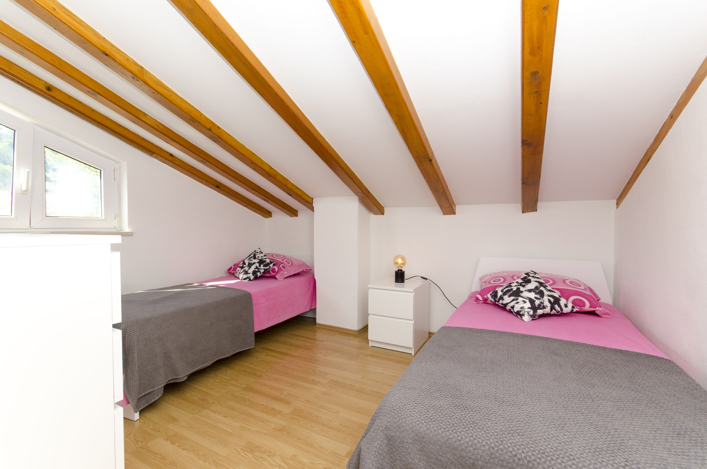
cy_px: 234
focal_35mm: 15
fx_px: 294
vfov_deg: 77.1
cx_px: 354
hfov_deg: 100.5
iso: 250
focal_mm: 10
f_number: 9
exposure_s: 1/200
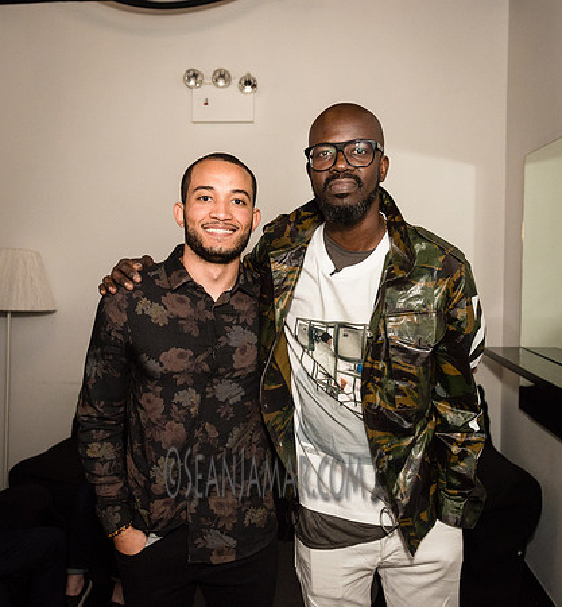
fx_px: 656
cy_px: 304
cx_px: 275
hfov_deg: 46.4
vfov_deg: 49.6
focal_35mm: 34
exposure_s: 1/640
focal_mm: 26
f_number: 4
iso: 4000
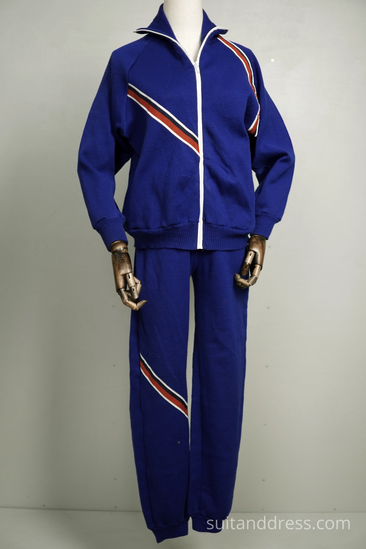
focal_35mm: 48
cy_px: 274
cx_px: 183
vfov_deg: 41.1
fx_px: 732
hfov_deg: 28.1
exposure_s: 1/250
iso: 250
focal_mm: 32
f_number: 1.8
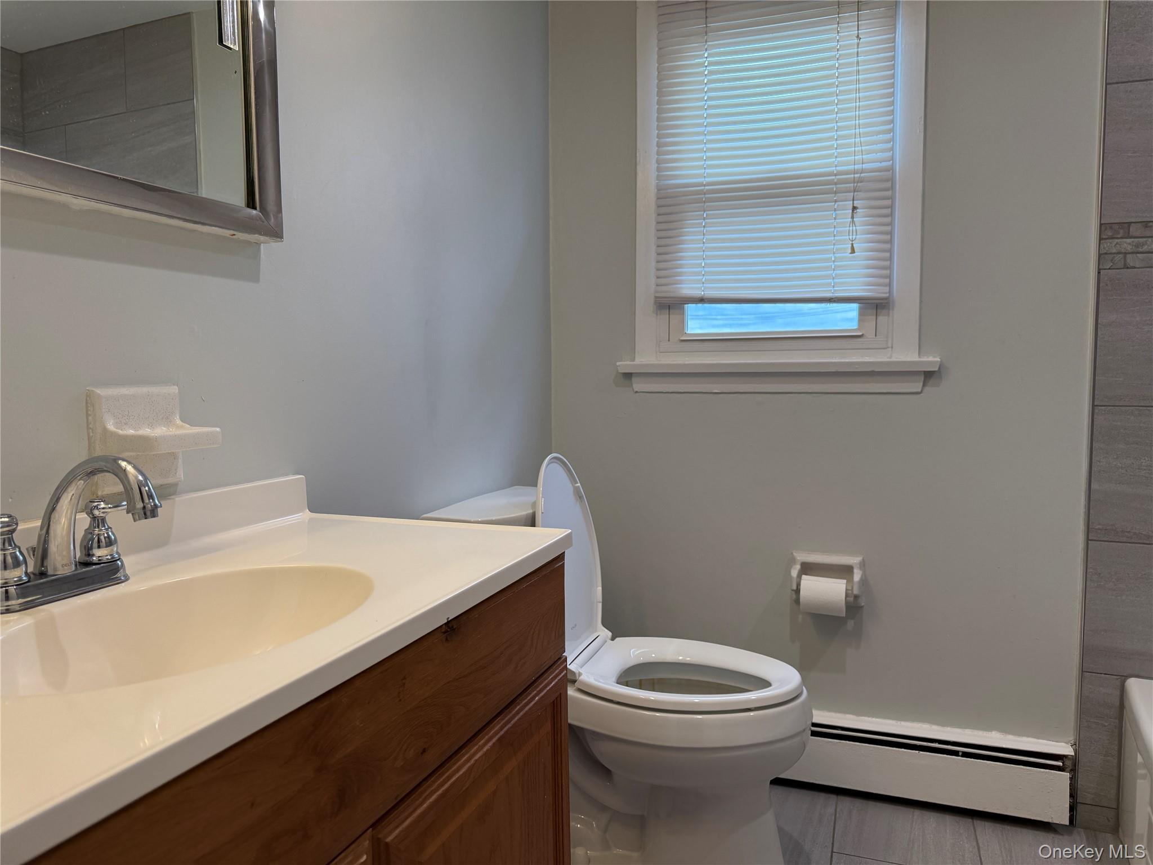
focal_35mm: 24
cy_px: 432
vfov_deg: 56.8
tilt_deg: -3.8
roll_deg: +0.1
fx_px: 799
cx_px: 576
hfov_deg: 71.6
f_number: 1.78
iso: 125
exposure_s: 1/232
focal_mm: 6.76
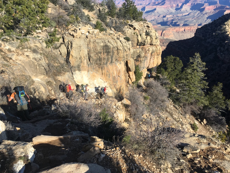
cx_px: 113
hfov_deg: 60.0
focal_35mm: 30
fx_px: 199
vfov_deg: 46.8
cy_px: 86
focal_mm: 4.15
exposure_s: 1/1131
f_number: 2.2
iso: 25
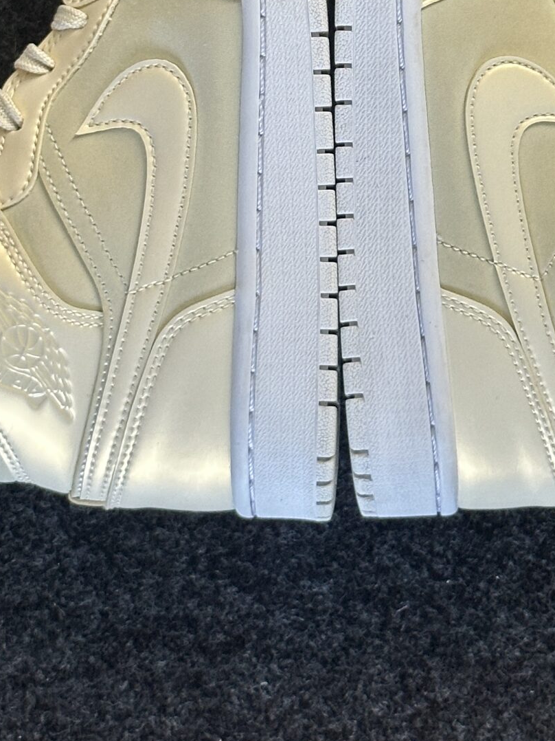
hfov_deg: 13.0
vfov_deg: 17.1
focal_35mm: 114
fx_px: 2438
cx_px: 343
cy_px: 90
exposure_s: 1/50
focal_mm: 6.86
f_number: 1.78
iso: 160
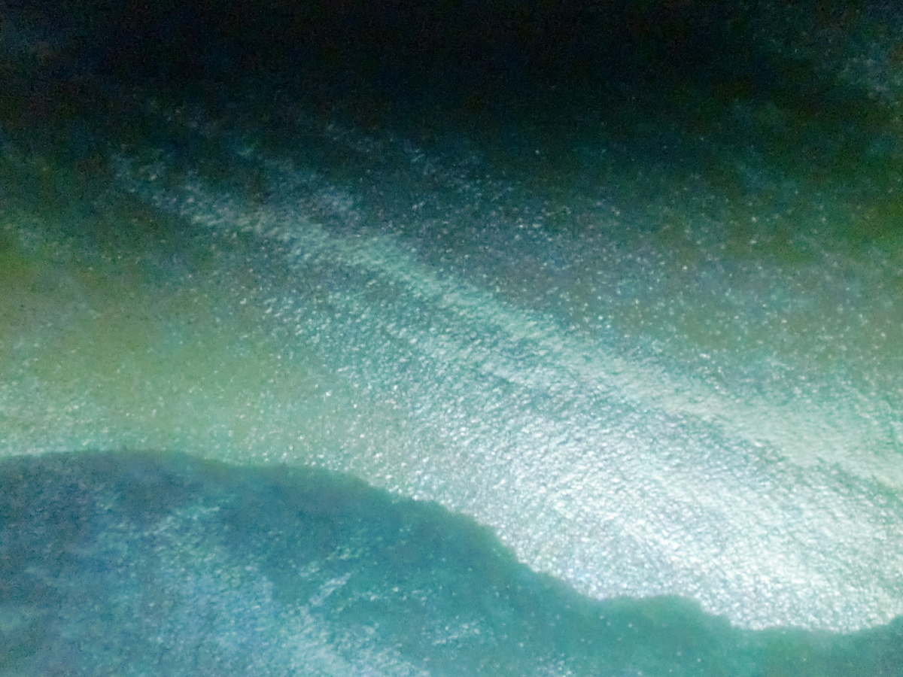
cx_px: 452
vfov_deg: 40.7
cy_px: 338
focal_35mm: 35
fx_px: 913
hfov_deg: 52.6
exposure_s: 1/60
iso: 1600
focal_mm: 6.3
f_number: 3.1
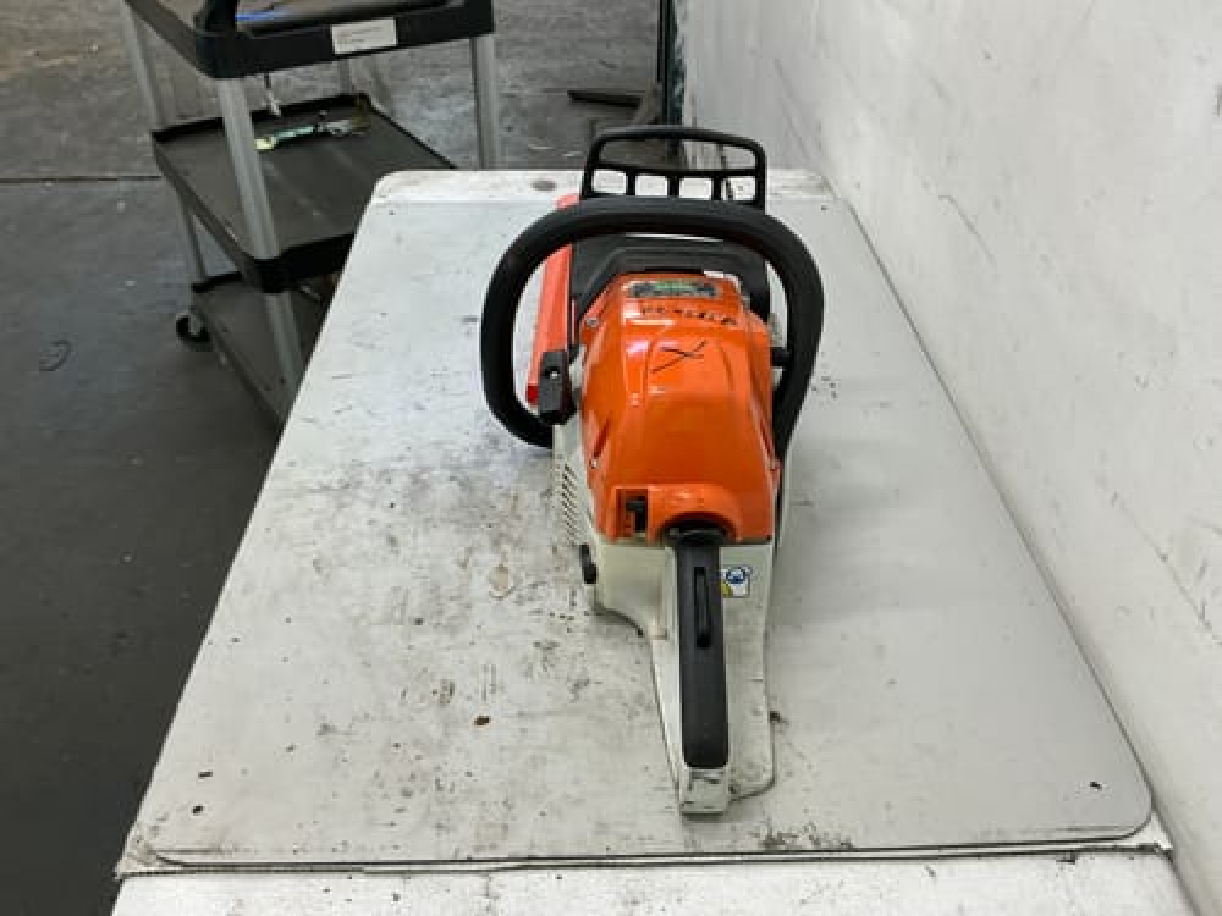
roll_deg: -0.4
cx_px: 611
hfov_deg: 63.4
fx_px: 988
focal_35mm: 28
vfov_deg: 49.7
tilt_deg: -37.0
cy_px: 458
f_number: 1.8
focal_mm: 3
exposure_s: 1/50
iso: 40
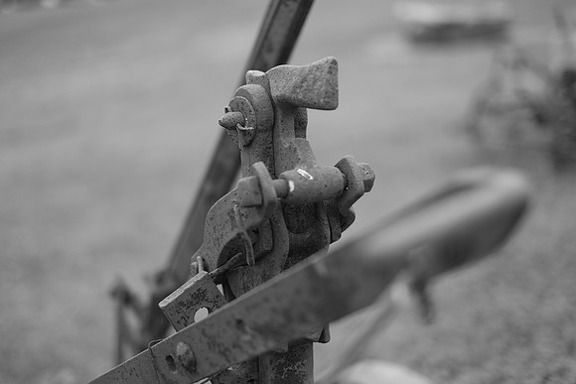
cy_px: 192
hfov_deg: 37.5
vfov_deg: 25.5
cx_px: 288
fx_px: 848
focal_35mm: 53
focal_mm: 35
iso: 200
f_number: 1.4
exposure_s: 1/1000
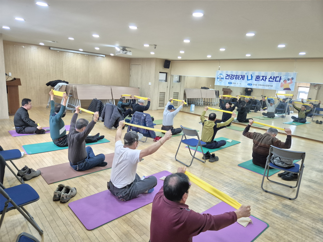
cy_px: 121
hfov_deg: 73.9
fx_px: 215
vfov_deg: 58.9
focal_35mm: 23
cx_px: 162
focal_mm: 5.4
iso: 800
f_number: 1.8
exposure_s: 1/120
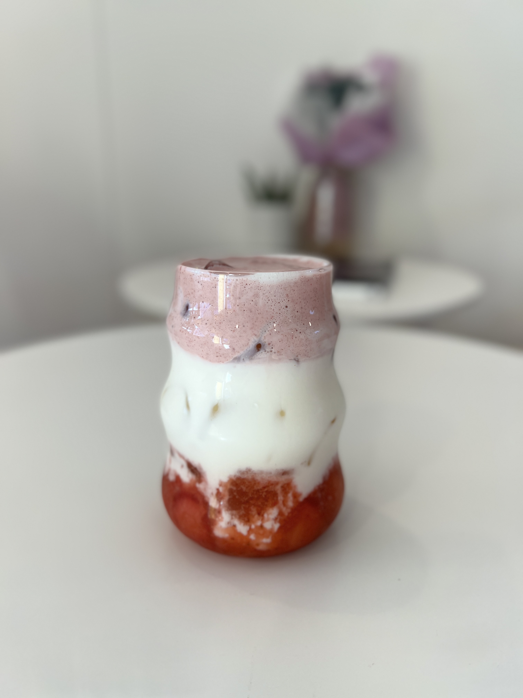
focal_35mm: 26
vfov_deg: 67.3
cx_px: 262
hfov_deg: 53.1
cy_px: 349
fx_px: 524
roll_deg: -0.3
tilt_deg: -17.2
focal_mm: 5.7
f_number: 1.5
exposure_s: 1/258
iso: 40
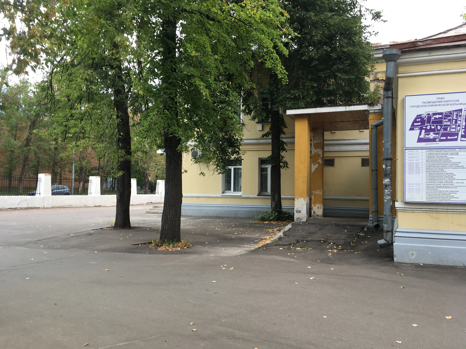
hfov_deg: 61.7
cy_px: 174
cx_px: 233
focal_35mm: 29
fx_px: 390
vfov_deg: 48.2
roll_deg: -1.7
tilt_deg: +0.4
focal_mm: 4.15
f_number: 2.2
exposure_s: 1/50
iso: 25
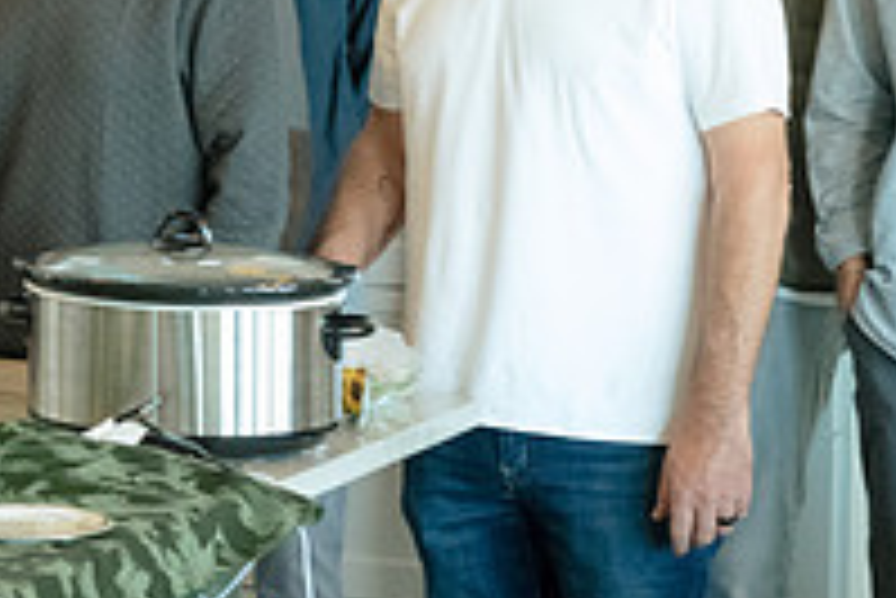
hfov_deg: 12.8
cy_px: -3
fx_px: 3910
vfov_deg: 8.7
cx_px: -138
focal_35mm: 157
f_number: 6.3
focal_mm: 50
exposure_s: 1/80
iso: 4500
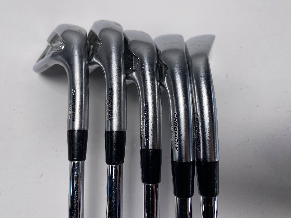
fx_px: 219
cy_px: 109
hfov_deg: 67.3
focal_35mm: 26
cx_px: 146
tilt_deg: -78.7
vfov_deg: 53.1
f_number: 1.8
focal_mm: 4.25
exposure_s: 1/579
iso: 32
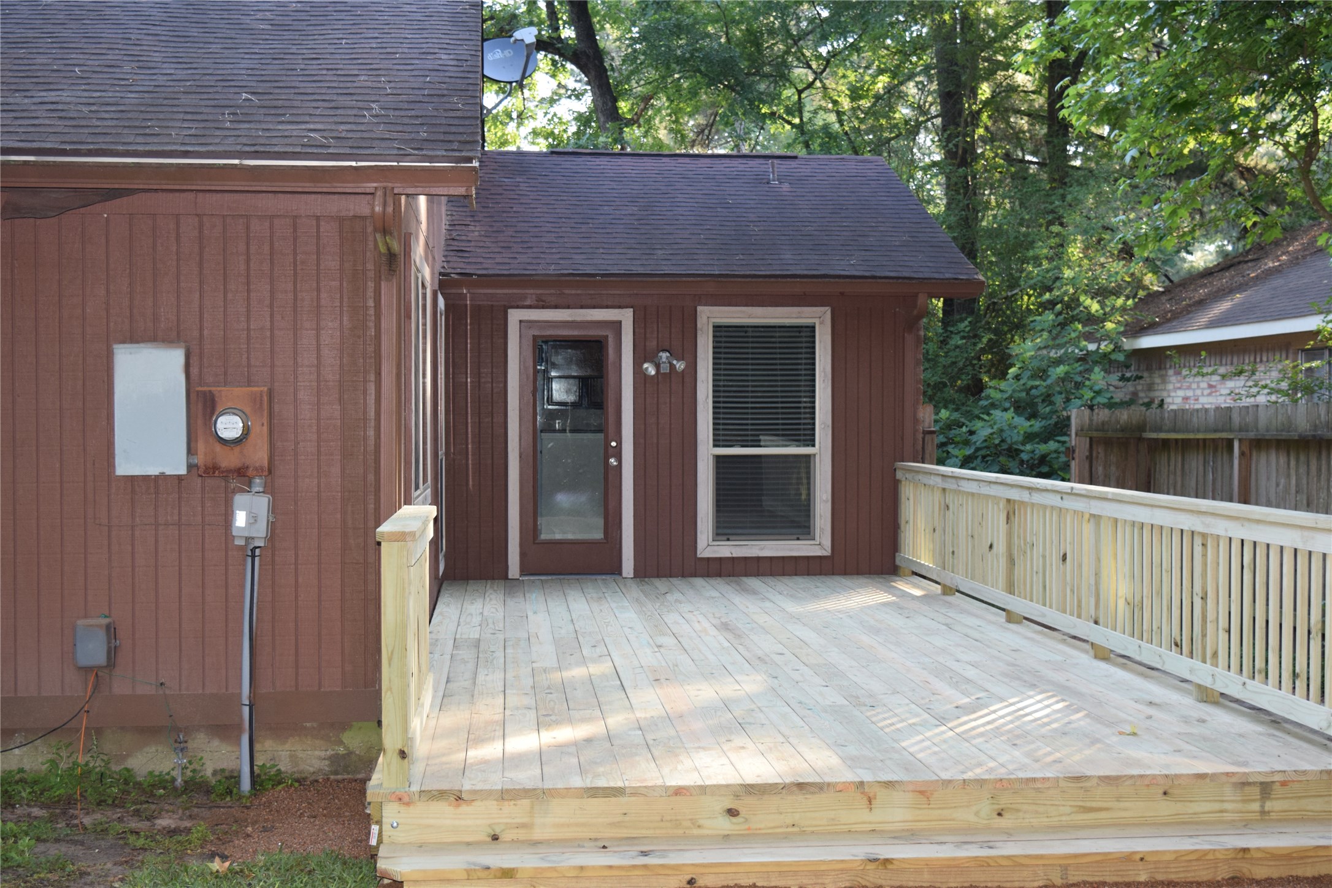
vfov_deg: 28.9
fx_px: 1720
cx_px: 666
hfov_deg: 42.3
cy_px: 444
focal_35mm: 46
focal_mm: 31
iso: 640
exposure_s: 1/125
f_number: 5.6
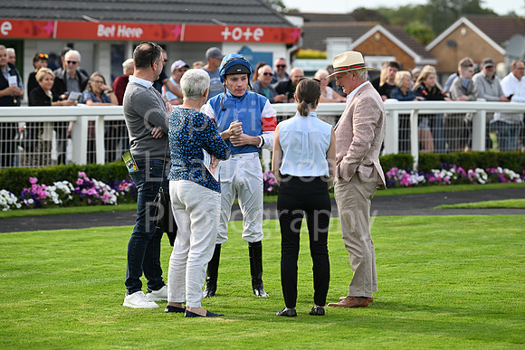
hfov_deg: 12.1
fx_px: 2480
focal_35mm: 170
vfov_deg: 8.1
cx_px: 262
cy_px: 175
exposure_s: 1/2500
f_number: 4.5
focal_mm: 170
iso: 800
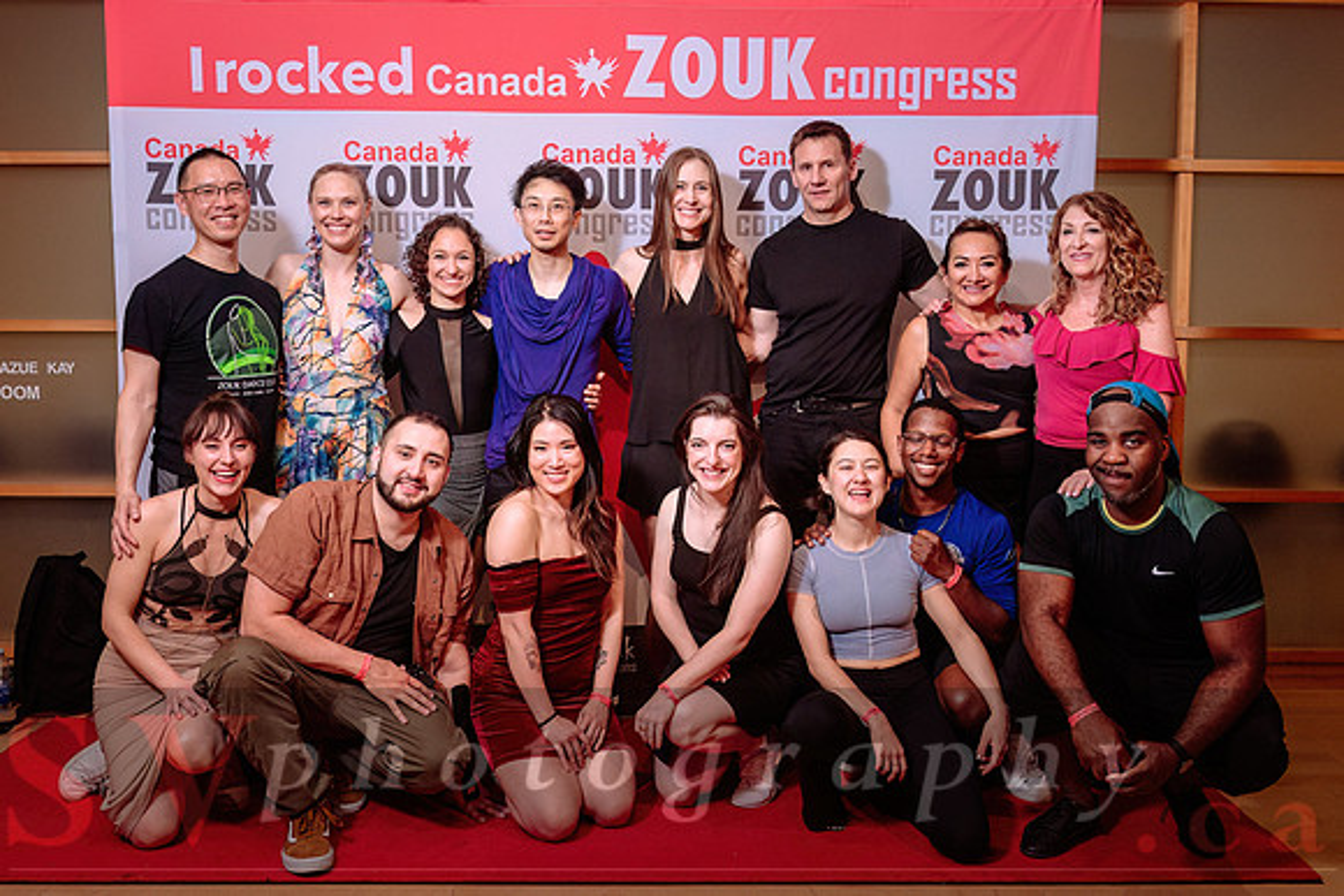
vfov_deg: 37.6
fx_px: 1316
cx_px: 671
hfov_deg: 54.1
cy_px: 420
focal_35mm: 35
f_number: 5
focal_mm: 26
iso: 500
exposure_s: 1/100
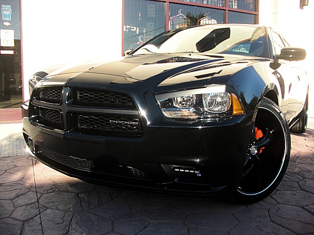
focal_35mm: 36
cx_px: 157
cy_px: 118
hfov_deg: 51.4
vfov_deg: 39.7
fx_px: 327
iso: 50
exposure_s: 1/250
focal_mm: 6.3
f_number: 2.8
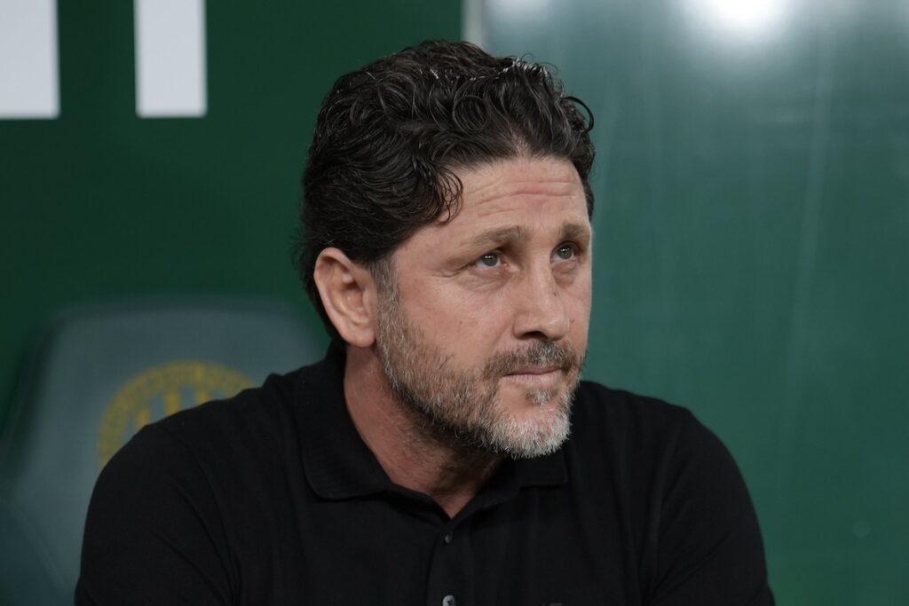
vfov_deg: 13.7
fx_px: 2525
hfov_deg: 20.4
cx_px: 454
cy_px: 303
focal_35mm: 100
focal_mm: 100
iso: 1250
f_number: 2.8
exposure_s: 1/800
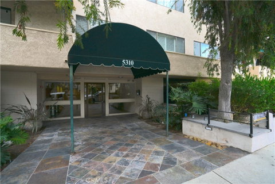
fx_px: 122
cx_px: 138
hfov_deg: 96.7
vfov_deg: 73.7
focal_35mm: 16
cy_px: 92
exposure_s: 1/250
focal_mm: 16
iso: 200
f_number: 8
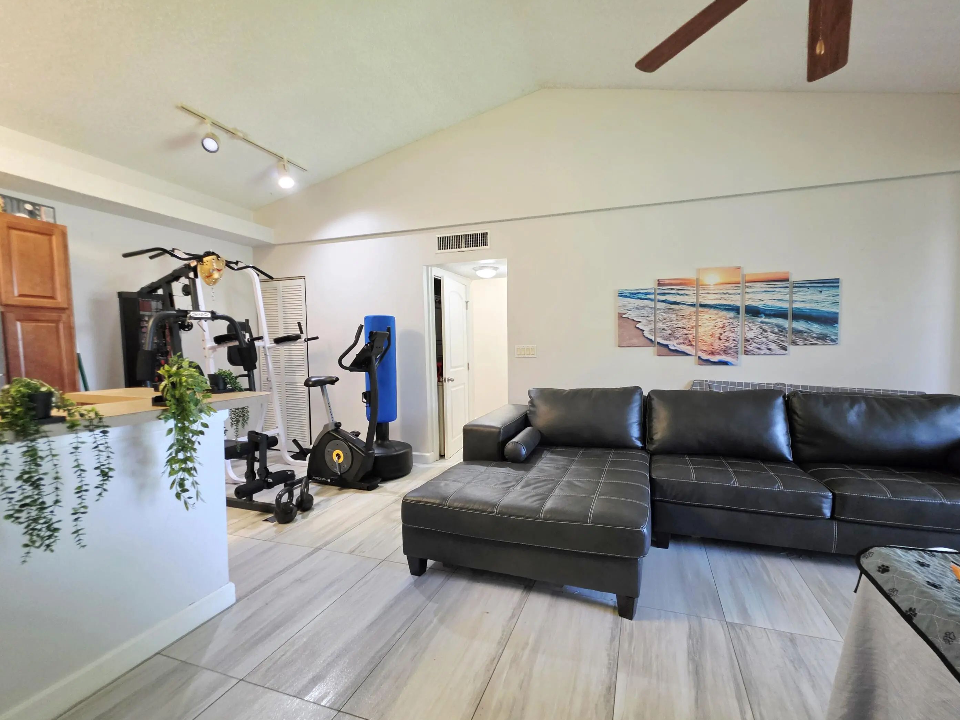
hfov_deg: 101.9
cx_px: 511
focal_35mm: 14
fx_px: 388
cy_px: 376
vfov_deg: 85.6
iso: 400
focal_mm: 2.2
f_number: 1.9
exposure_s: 1/60.2
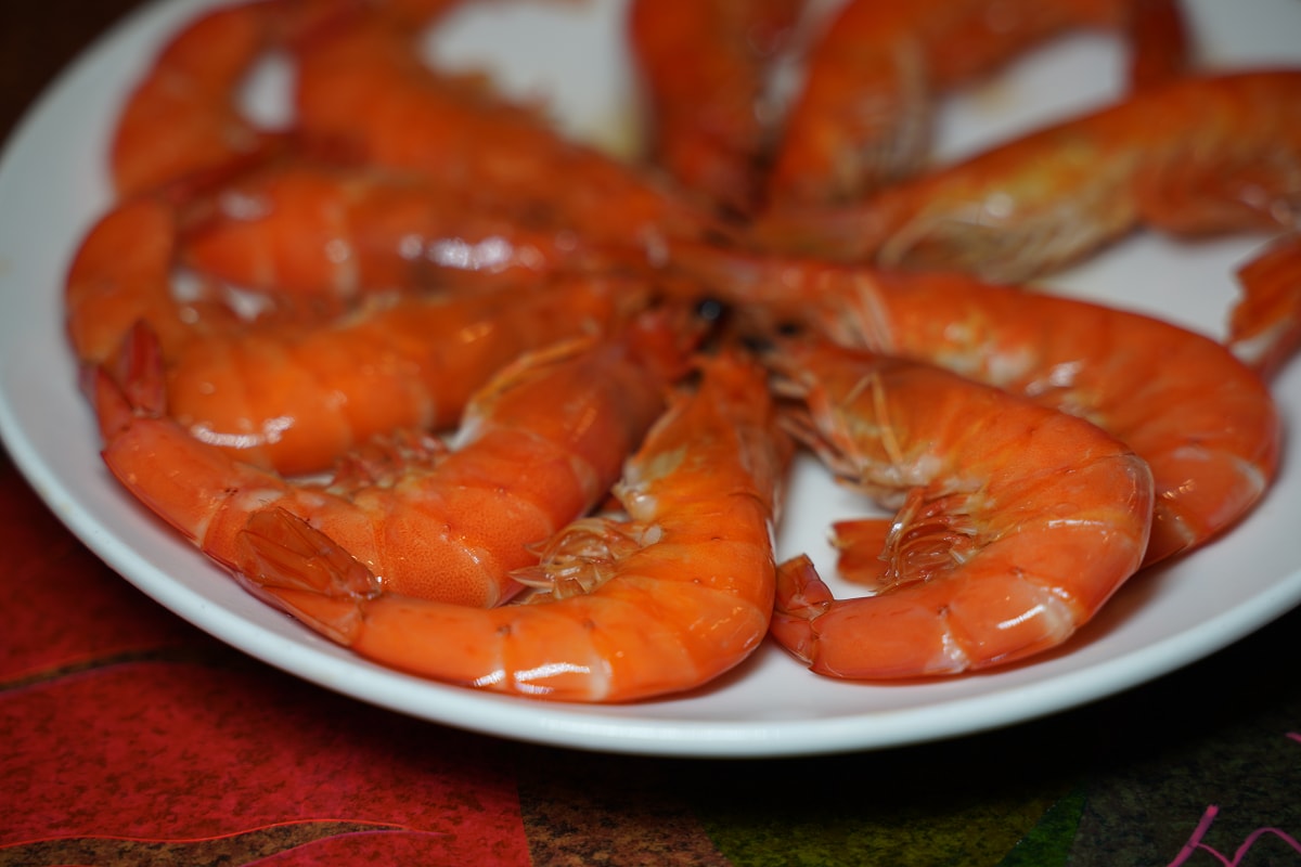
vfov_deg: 18.2
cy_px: 434
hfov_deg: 27.0
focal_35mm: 75
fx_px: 2710
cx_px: 650
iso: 200
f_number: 4
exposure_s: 1/80
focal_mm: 75
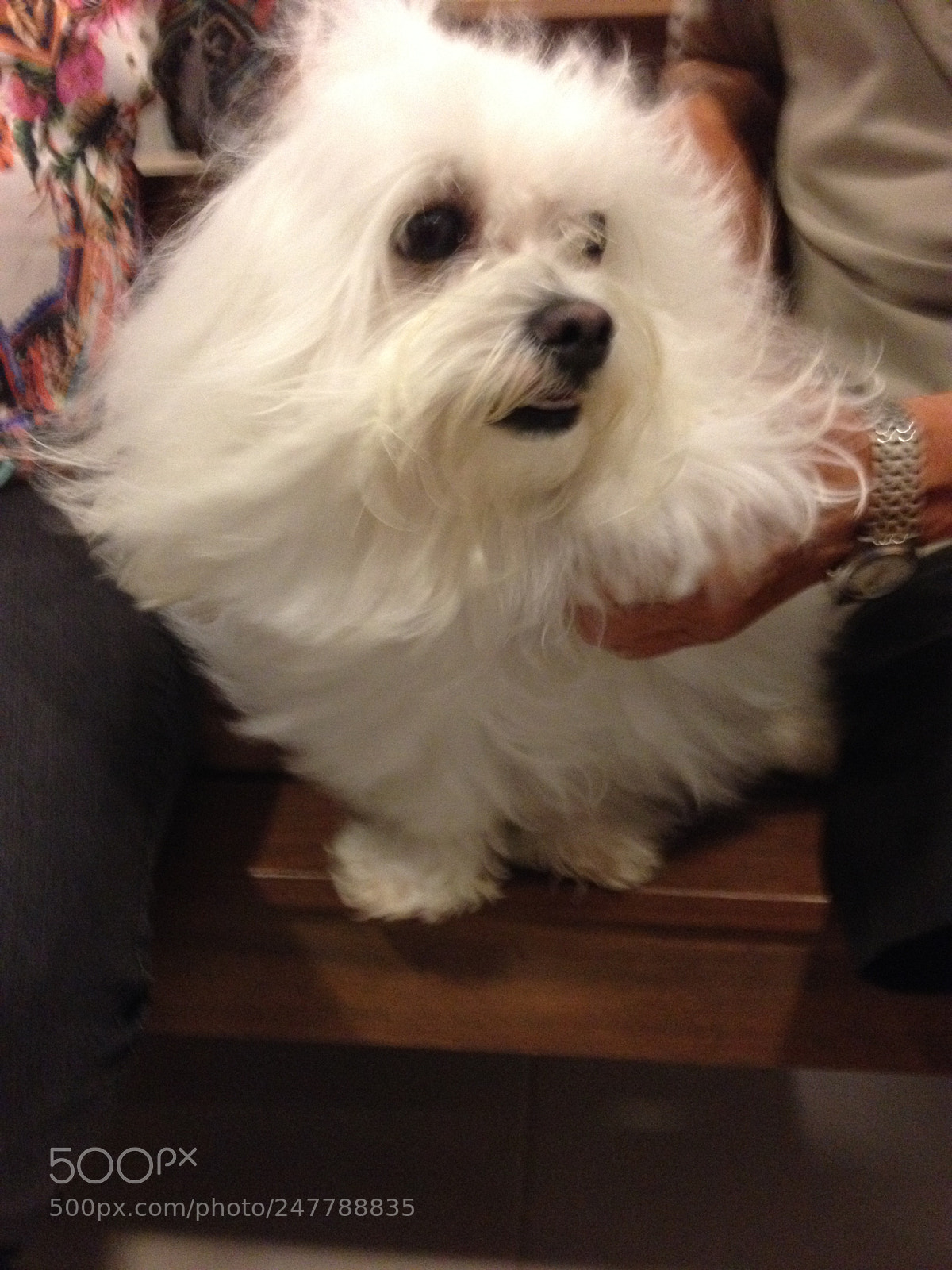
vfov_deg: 52.6
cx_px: 476
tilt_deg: -22.8
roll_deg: +1.3
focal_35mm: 35
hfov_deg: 40.7
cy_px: 635
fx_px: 1283
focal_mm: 4.28
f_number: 2.4
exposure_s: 1/15
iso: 400
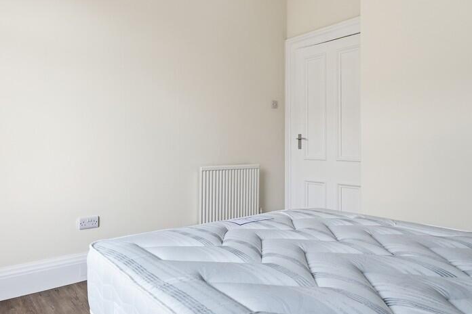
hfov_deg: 70.6
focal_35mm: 25
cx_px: 184
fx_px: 328
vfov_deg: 51.3
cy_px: 149
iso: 320
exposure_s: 1/30
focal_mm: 17
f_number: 7.1
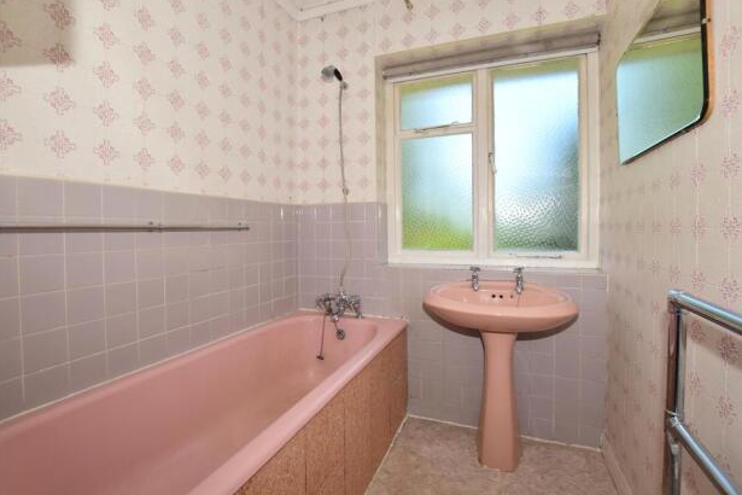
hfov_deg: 96.7
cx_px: 373
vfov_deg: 73.7
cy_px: 237
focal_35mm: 16
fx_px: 330
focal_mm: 10
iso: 400
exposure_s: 1/200
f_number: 7.1
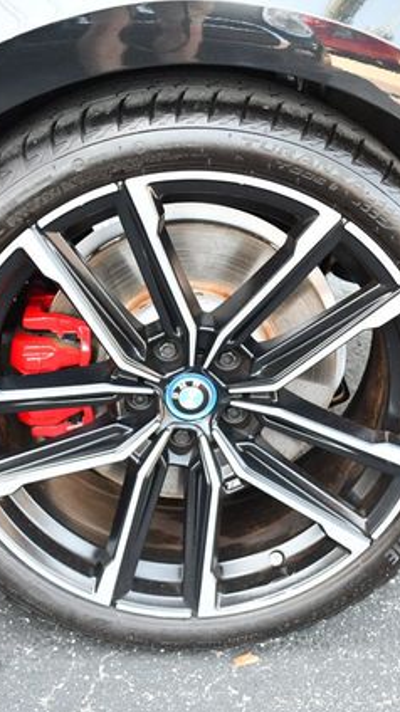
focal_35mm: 57
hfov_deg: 21.0
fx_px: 1076
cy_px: 358
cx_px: 190
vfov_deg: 36.6
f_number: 3.5
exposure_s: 1/200
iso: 800
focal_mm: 18
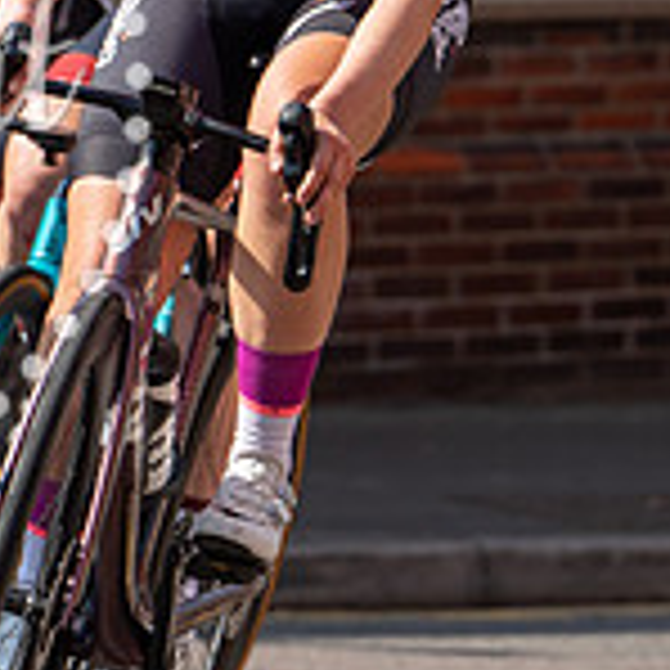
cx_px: 427
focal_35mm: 528
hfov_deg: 3.3
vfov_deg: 3.3
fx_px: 11562
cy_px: -146
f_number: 5
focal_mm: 160
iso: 200
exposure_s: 1/1250
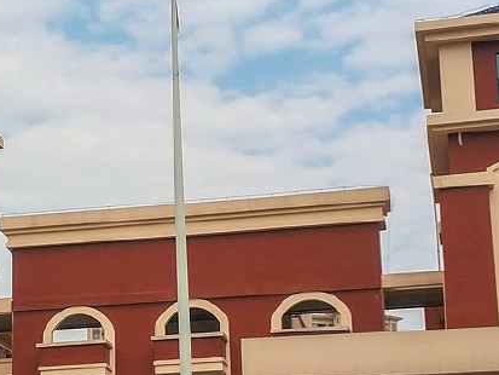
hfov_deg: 20.9
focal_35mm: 93
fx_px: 1341
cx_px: 110
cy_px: 285
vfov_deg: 15.8
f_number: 2
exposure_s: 1/1182
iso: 101
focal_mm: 4.5
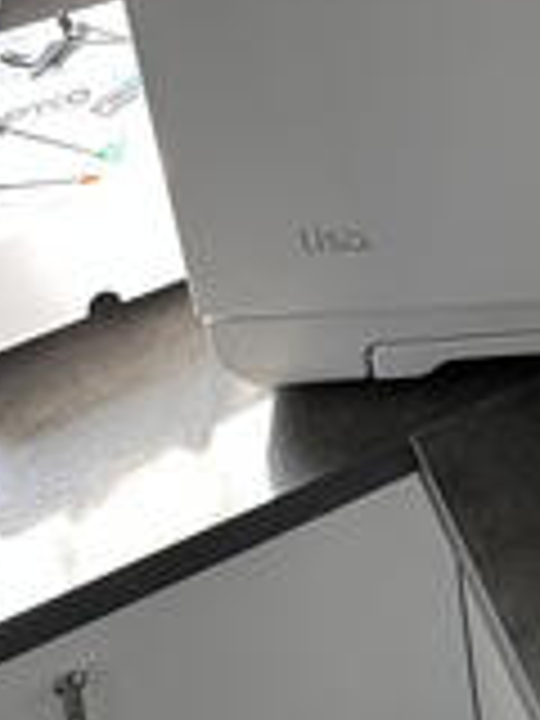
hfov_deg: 23.4
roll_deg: +1.2
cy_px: -133
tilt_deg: -27.7
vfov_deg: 29.0
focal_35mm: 58
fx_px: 1206
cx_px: 616
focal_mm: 6.86
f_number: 1.78
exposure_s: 1/121
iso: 160
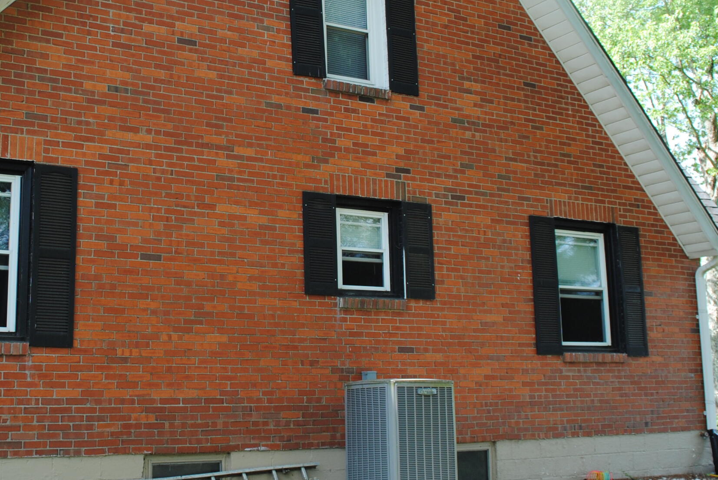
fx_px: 978
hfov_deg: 40.1
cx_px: 283
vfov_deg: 27.6
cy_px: 217
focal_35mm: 49
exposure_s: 1/125
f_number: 5.6
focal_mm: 18
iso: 160
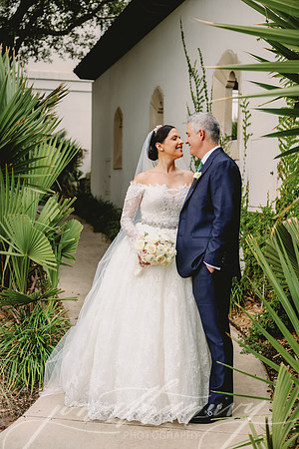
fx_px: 573
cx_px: 150
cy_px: 224
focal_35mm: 46
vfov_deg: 42.7
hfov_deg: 29.2
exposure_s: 1/400
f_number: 2.8
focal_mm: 46
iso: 400
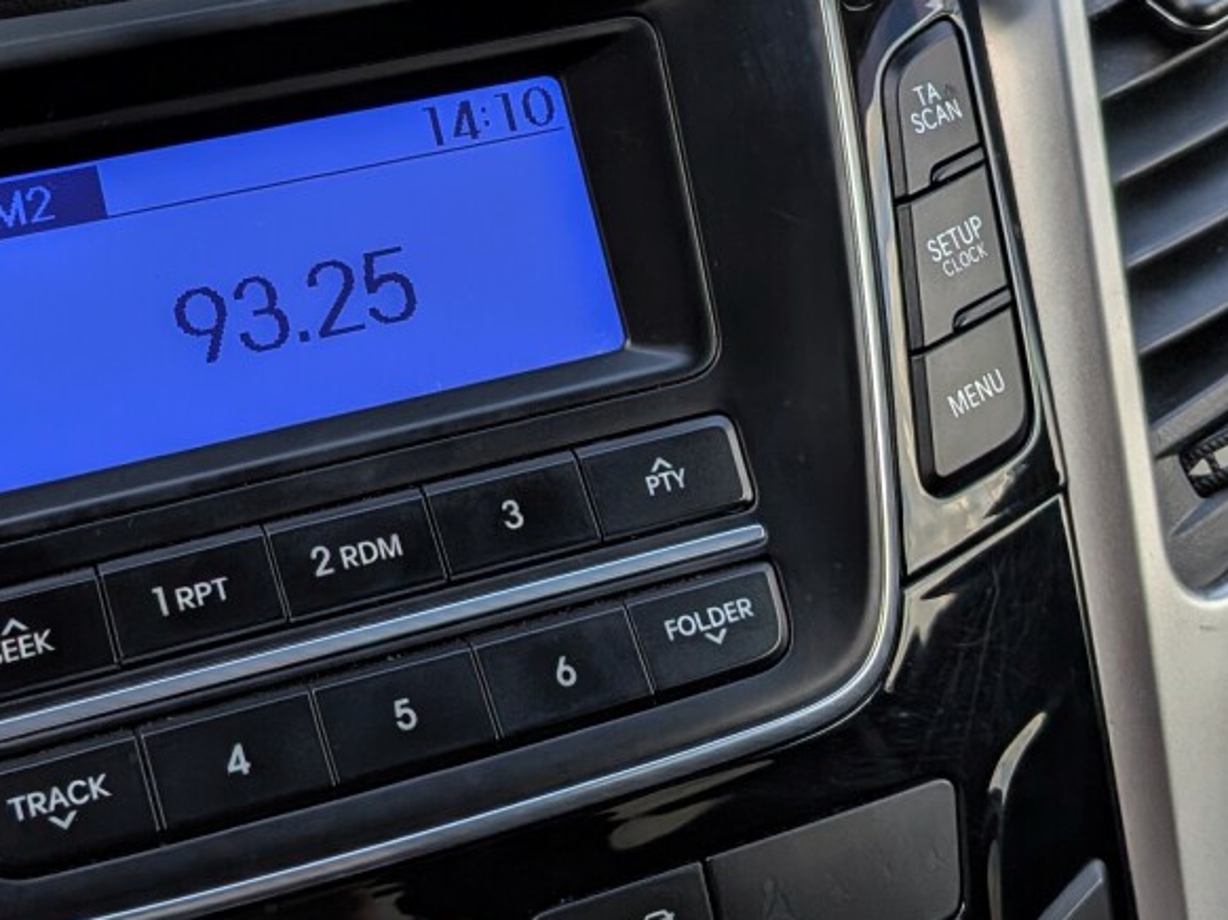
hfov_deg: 29.3
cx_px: 460
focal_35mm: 66
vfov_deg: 21.9
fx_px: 2340
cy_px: 148
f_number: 1.7
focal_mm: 4.53
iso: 25
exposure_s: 1/178
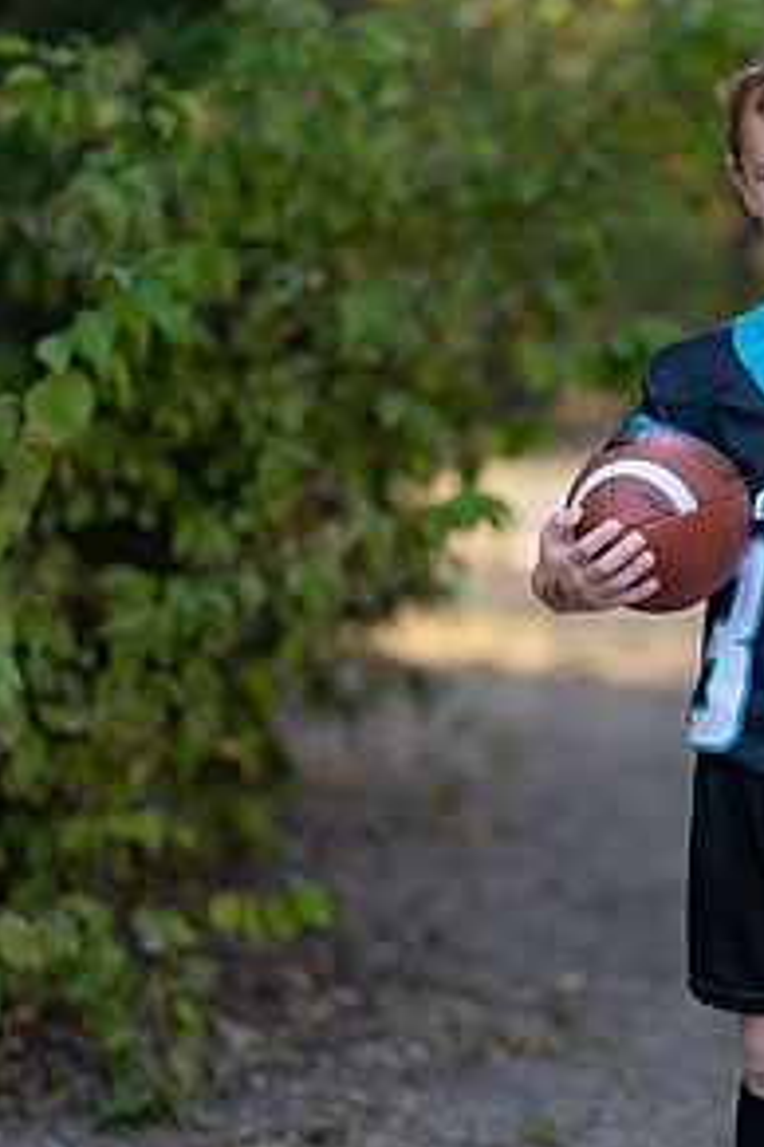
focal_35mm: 121
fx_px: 3852
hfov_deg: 11.2
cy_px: 635
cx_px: 785
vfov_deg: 16.9
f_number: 1.2
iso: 100
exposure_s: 1/500
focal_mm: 50
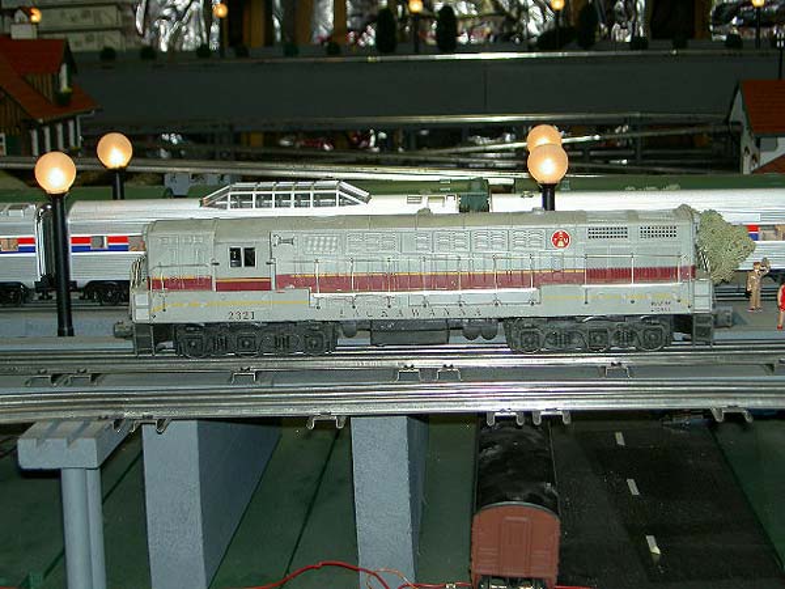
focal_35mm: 69
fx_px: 1565
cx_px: 392
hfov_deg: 28.2
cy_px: 294
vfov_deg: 21.3
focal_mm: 14.2
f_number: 3.7
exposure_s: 1/73
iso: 100
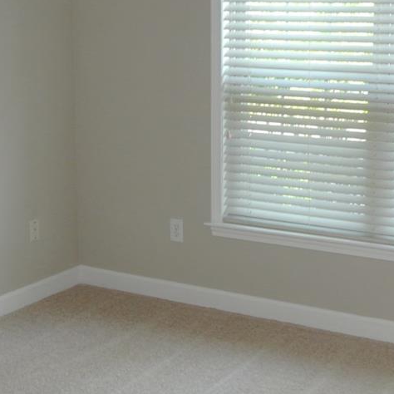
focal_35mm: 68
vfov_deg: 25.3
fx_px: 876
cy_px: 148
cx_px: 263
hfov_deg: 25.2
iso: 800
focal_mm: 14
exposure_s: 1/60
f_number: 4
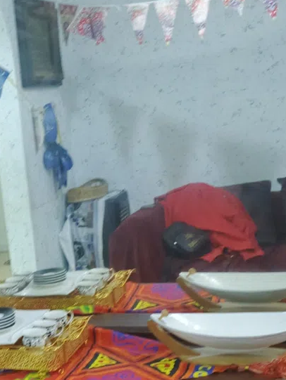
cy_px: 312
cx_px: 6
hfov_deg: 24.2
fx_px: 639
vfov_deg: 32.2
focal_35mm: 58
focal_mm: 4.09
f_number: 1.6
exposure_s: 1/33.3
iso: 1009
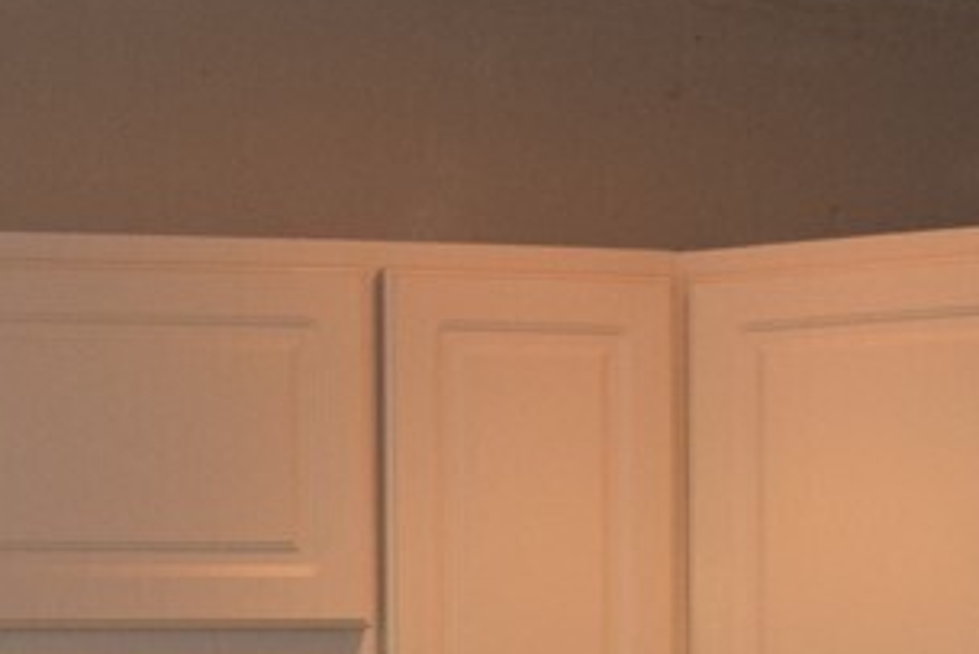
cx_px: -127
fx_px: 5006
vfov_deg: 7.1
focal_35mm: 184
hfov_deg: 11.0
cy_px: 1445
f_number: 4.5
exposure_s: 1/80
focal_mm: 22
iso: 800
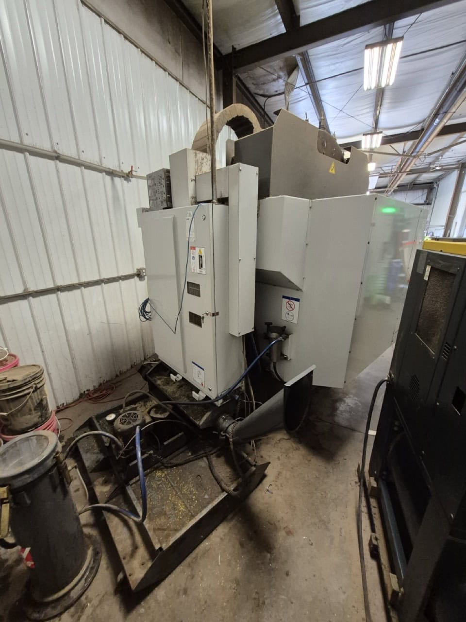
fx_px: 233
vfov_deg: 106.2
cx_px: 233
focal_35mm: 13
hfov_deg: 89.9
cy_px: 311
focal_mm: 1.7
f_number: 2.2
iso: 500
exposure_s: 1/60
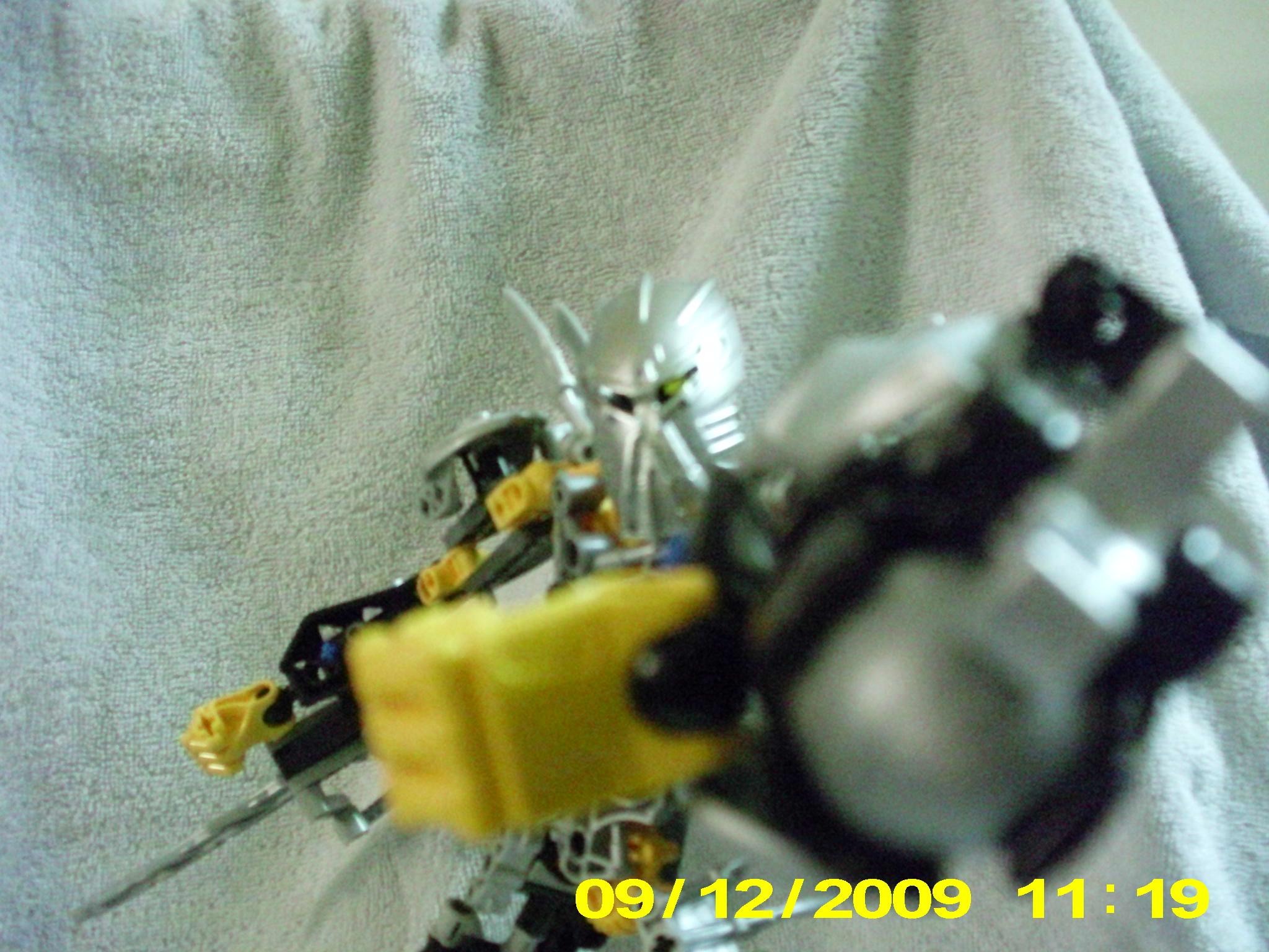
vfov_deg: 37.7
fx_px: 1393
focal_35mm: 38
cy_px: 476
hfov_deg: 49.0
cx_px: 634
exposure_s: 1/15
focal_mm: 6.3
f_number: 3.1
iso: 1600
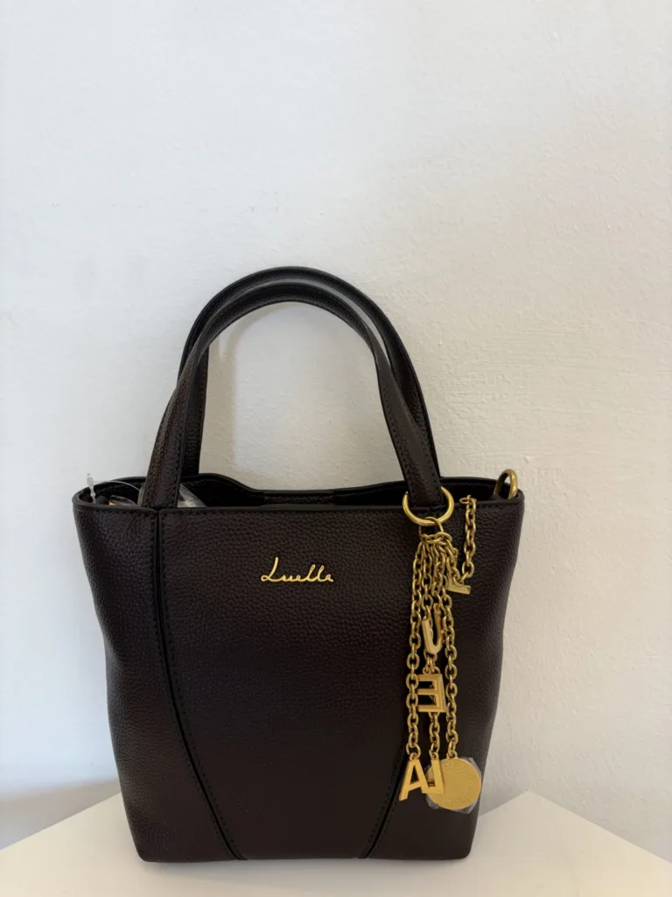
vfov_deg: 67.3
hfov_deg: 53.1
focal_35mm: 26
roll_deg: +2.4
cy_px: 448
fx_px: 673
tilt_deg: -10.1
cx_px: 336
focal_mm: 5.96
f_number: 1.6
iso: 40
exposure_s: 1/100
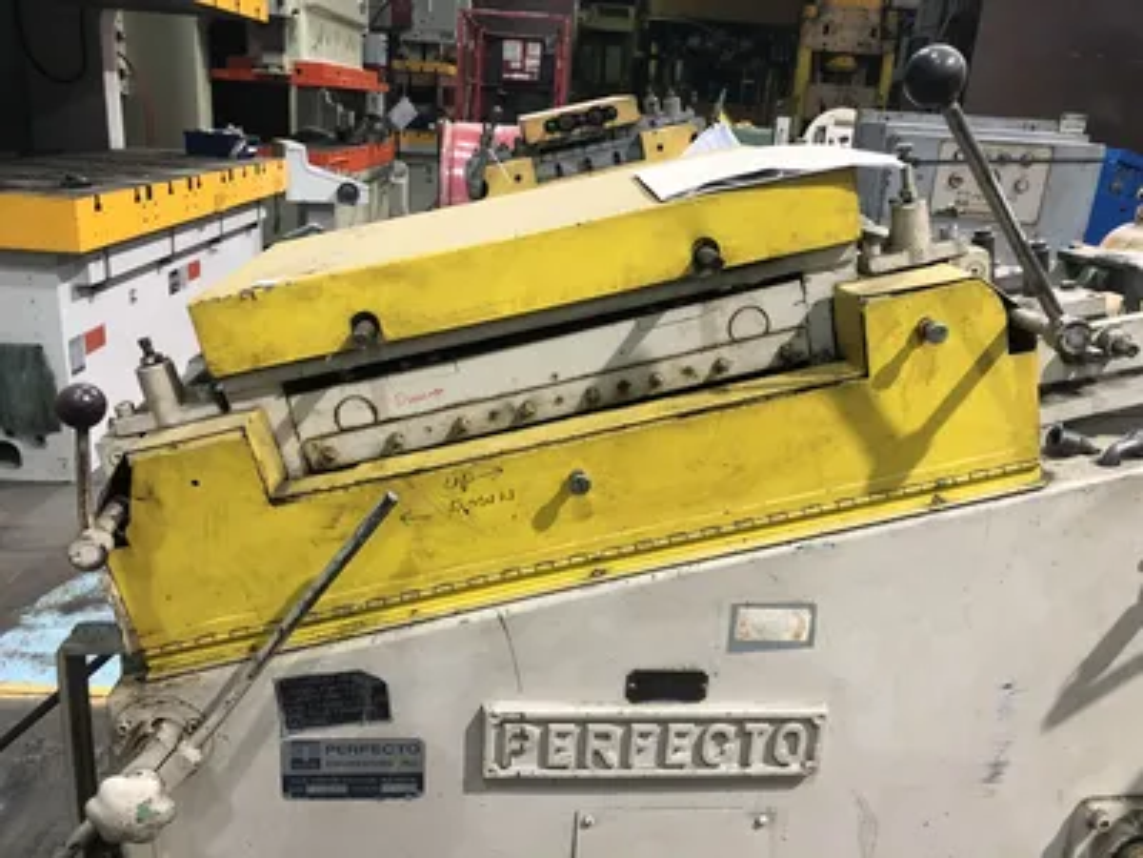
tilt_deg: -18.4
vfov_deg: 49.7
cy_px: 429
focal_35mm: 28
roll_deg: -3.0
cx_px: 572
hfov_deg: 63.4
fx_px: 925
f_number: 1.8
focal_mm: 4
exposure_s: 1/15
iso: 40
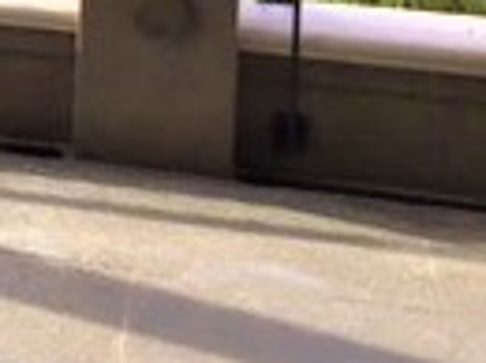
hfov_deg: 12.2
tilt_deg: -6.1
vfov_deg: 9.8
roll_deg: -1.1
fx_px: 2004
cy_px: -284
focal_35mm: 143
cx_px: -493
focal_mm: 4.15
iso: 32
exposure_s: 1/1041
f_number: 2.2
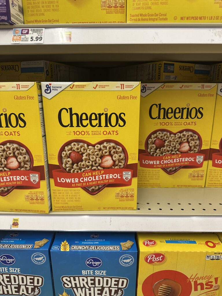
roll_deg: +0.8
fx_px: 205
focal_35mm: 24
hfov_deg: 56.8
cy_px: 148
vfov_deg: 71.6
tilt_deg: -20.3
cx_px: 111
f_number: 1.78
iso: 125
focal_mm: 6.86
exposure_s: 1/62
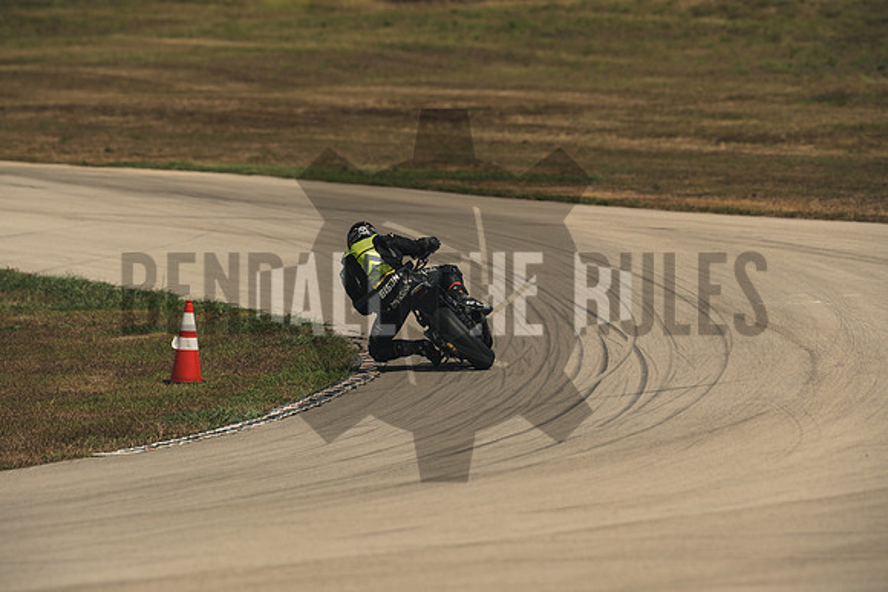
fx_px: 10362
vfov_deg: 3.3
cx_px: 444
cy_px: 296
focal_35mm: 420
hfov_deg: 4.9
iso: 160
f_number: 4
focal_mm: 280
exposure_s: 1/2000
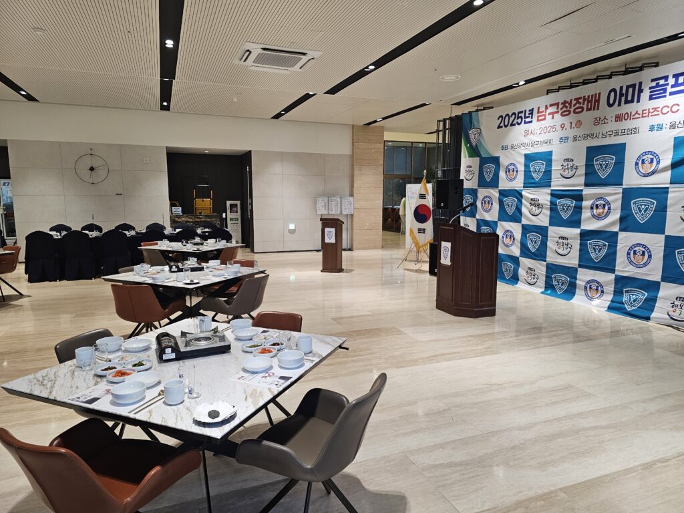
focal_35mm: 23
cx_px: 342
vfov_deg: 58.9
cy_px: 256
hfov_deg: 73.9
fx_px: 454
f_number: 1.7
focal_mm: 6.3
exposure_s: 1/120
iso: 160
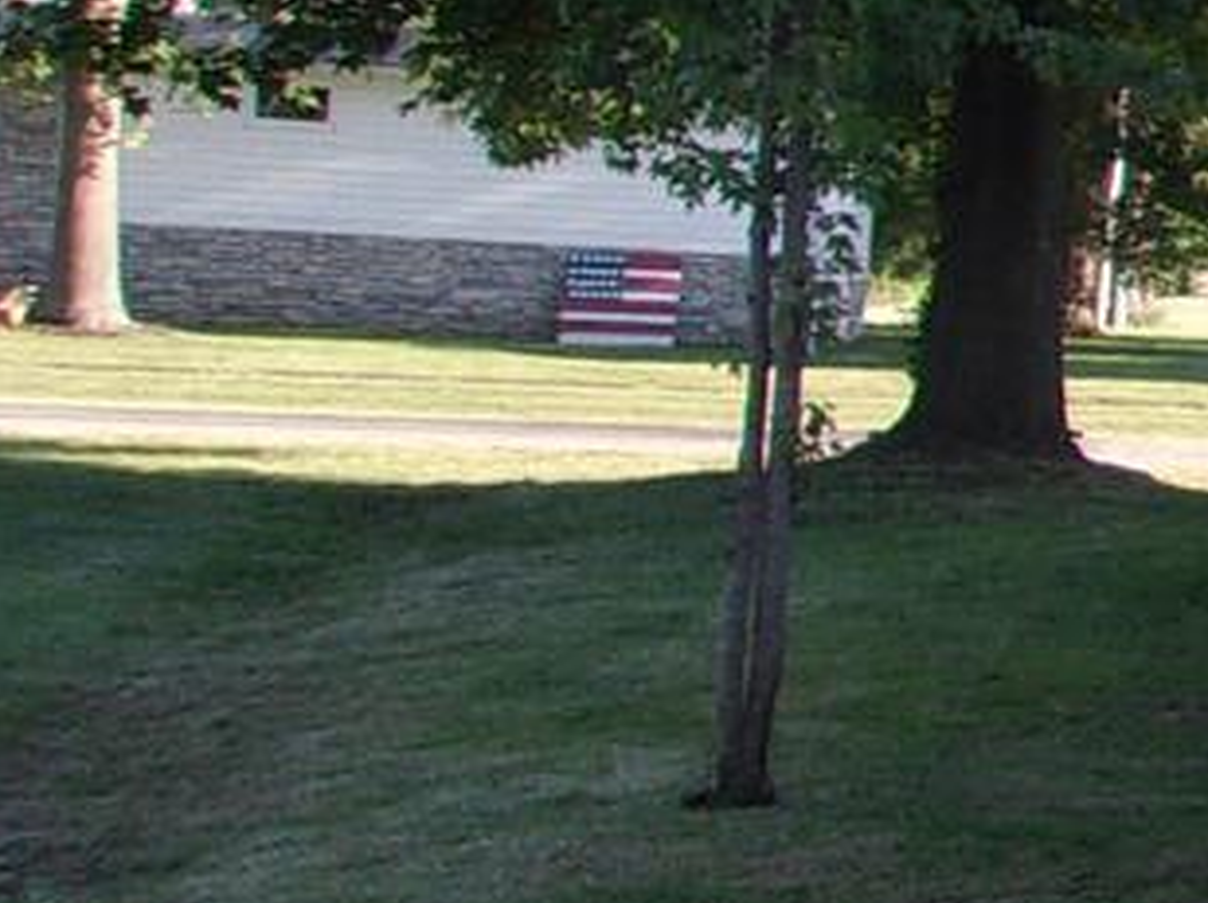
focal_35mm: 140
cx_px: 3088
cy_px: 242
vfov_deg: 10.6
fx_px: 4880
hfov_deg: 11.3
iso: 80
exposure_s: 1/200
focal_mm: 4.9
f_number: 3
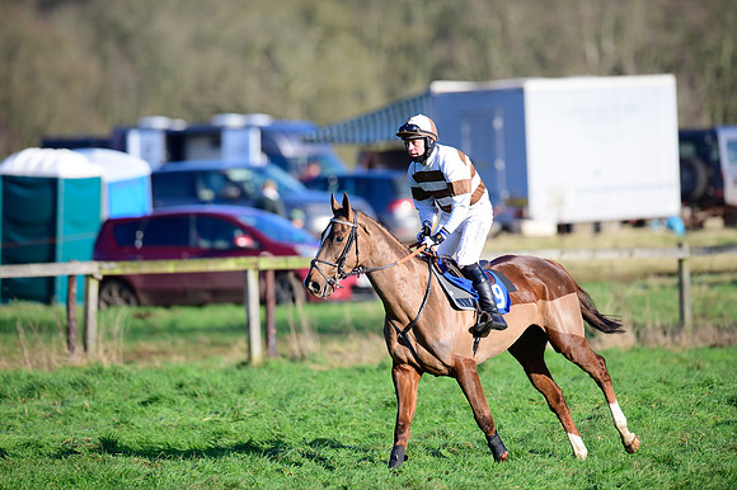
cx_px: 368
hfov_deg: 5.2
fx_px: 8184
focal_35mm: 400
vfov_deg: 3.4
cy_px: 245
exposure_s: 1/2000
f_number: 5
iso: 400
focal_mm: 400
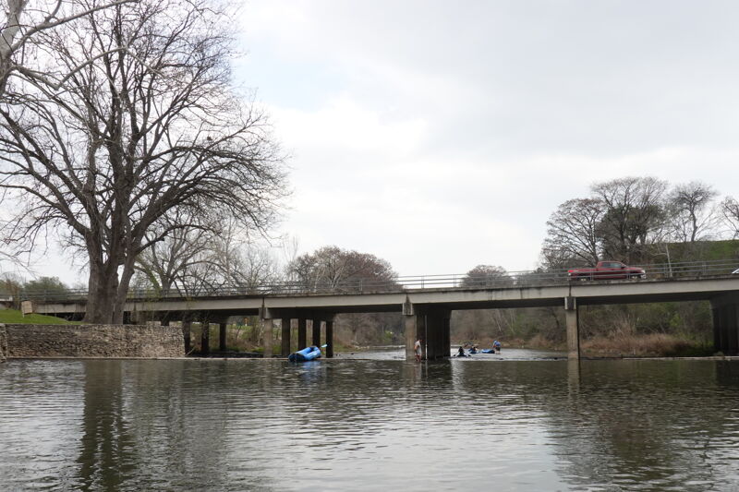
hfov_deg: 53.1
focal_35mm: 36
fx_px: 739
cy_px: 246
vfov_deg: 36.9
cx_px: 370
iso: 400
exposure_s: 1/250
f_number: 10
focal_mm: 13.29
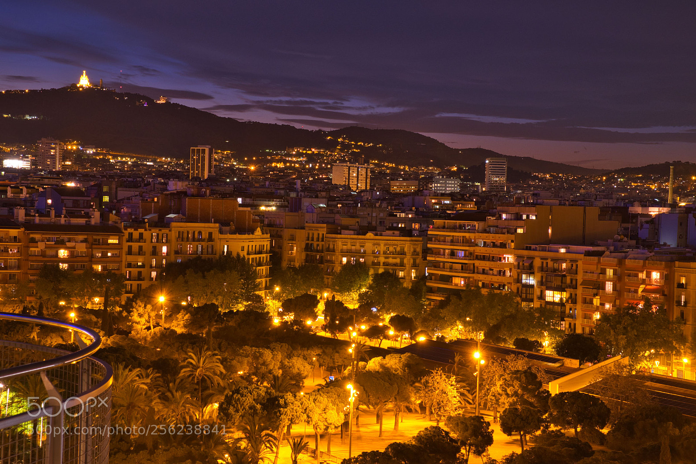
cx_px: 348
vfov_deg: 18.7
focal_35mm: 73
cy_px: 232
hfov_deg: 27.7
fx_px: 1411
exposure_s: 30
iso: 200
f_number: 11
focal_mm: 48.4
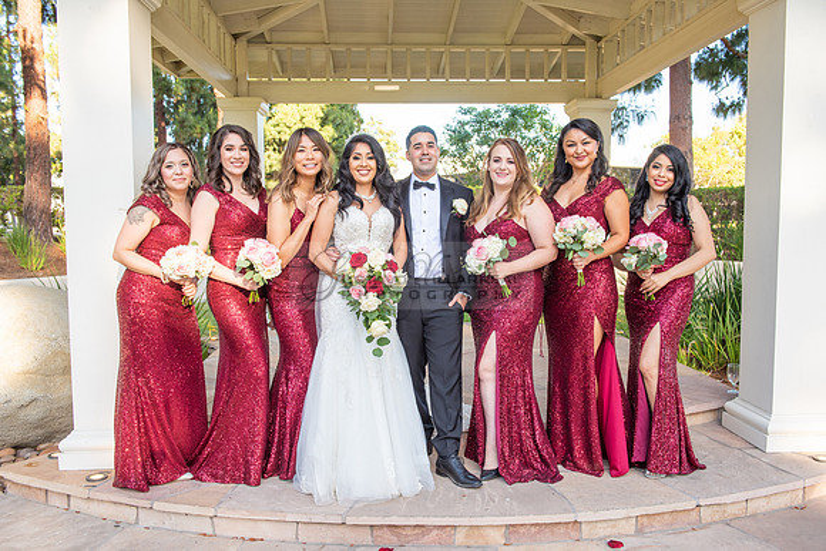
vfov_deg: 42.3
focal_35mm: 31
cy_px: 276
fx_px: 711
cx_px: 413
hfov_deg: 60.3
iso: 200
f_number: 5.6
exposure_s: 1/160
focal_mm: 31
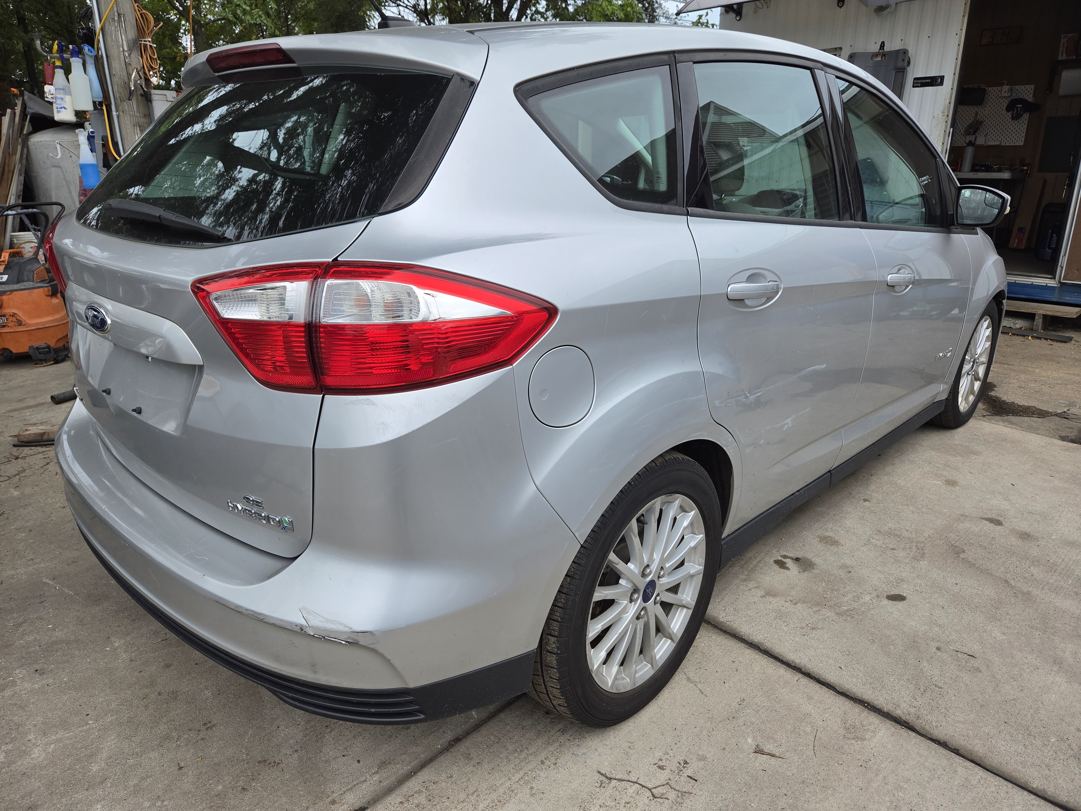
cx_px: 540
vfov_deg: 58.9
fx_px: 718
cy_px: 406
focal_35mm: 23
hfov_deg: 73.9
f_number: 1.8
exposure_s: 1/1472
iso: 80
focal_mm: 5.4
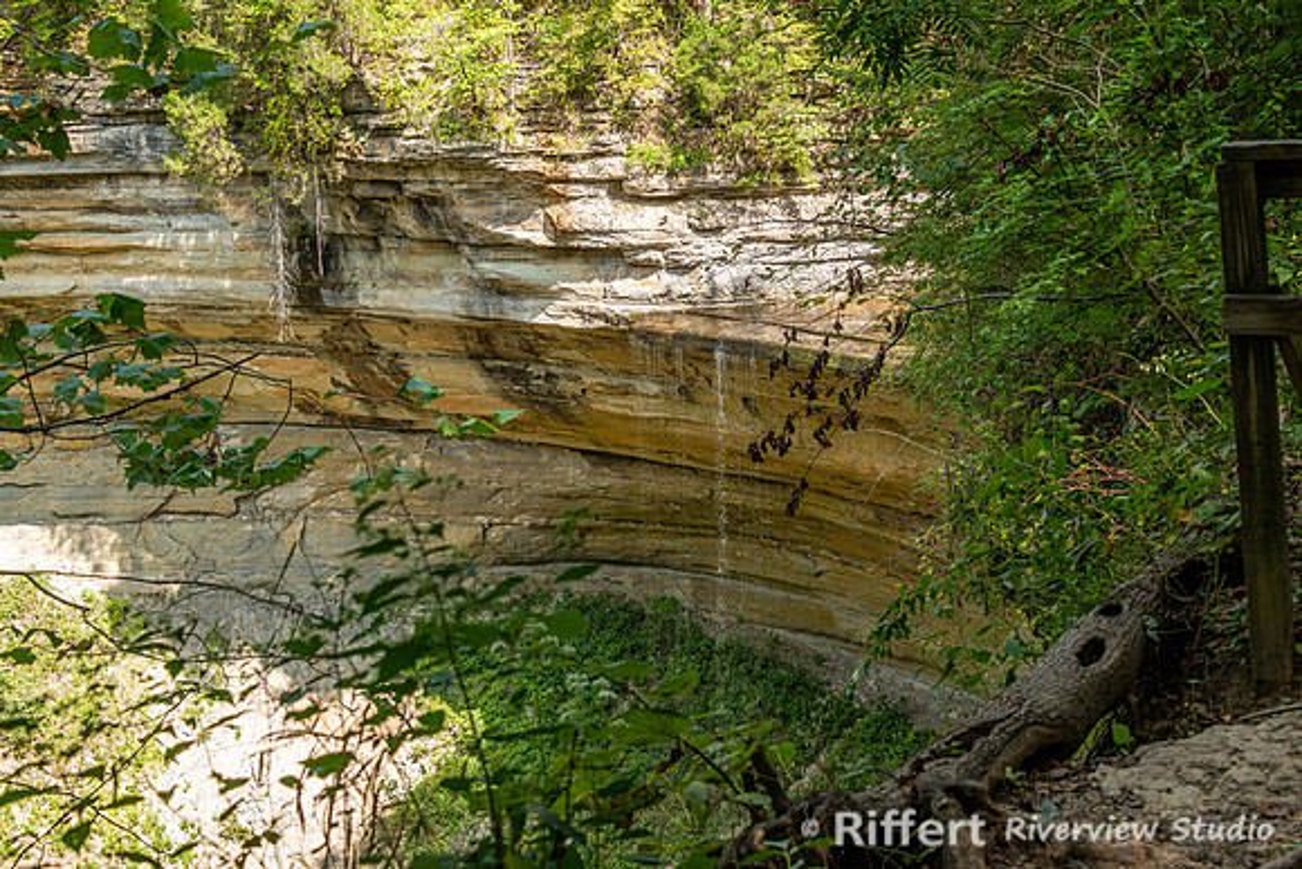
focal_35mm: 50
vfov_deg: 27.0
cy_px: 434
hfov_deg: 39.6
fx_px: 1809
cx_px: 651
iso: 250
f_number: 8
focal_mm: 50
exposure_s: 1/125
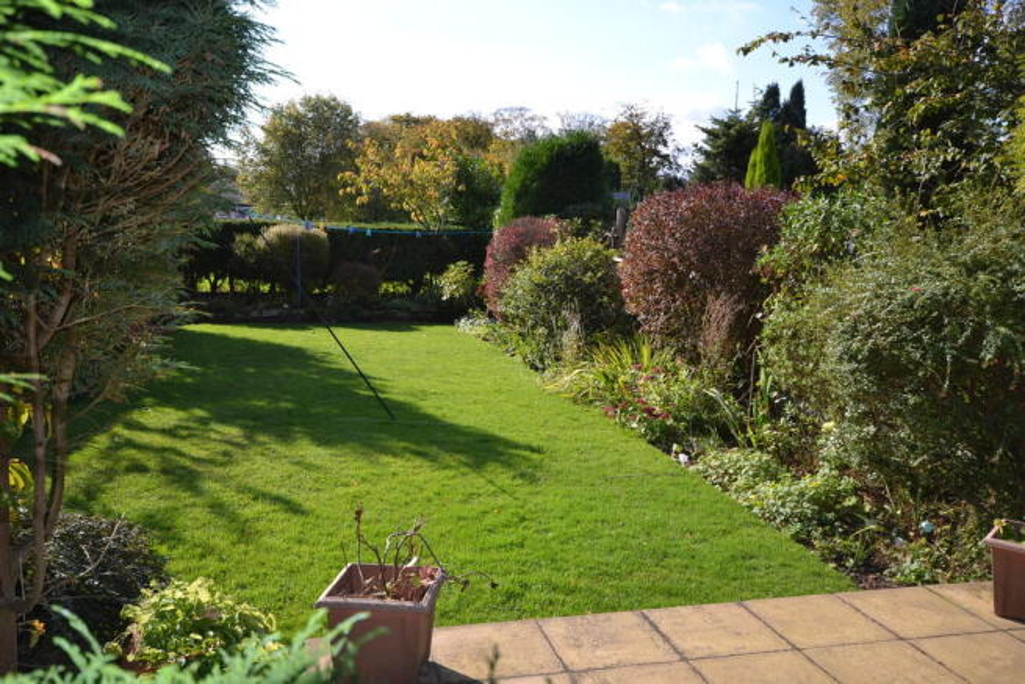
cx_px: 512
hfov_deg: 61.9
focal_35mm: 30
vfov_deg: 43.6
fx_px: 854
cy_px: 342
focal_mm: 20
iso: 100
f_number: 5.6
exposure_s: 1/200
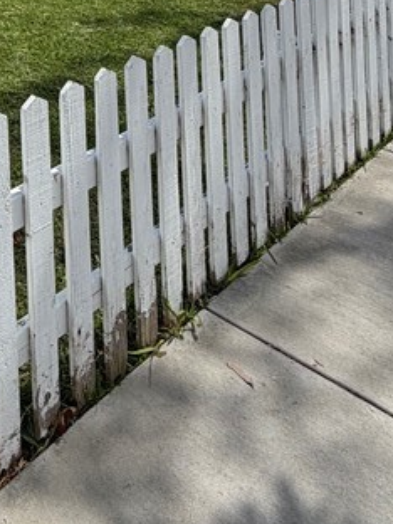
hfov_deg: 27.6
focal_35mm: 46
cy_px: -156
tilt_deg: -1.4
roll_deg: +3.4
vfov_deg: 31.7
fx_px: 696
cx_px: -81
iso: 20
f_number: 2.2
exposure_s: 1/1001
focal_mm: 2.22
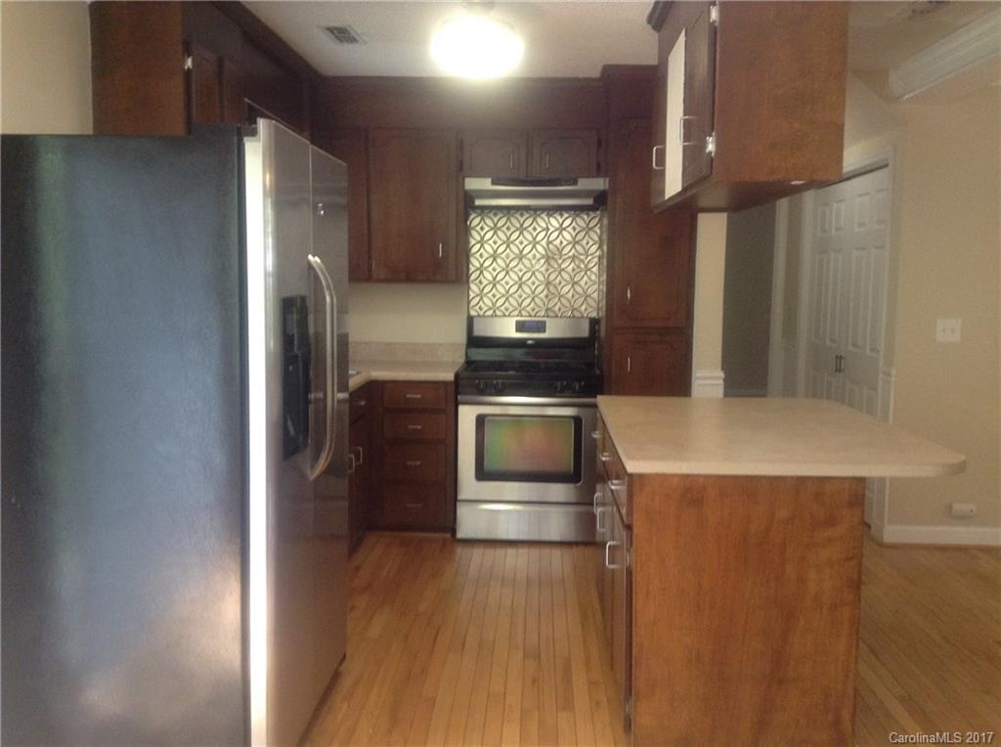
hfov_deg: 55.4
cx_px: 500
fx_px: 952
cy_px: 374
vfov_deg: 42.8
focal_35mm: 33
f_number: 2.4
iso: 100
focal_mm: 3.3
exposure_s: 1/24
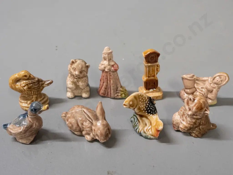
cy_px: 88
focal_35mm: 40
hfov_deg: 46.8
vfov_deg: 36.0
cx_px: 116
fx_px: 269
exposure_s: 1/100
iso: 3200
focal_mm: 20
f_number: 5.6
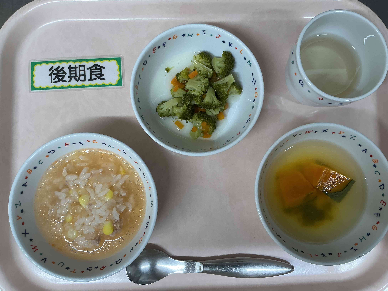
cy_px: 146
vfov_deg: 48.2
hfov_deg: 61.7
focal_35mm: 29
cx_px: 194
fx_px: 325
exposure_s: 1/60
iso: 50
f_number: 1.8
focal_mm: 3
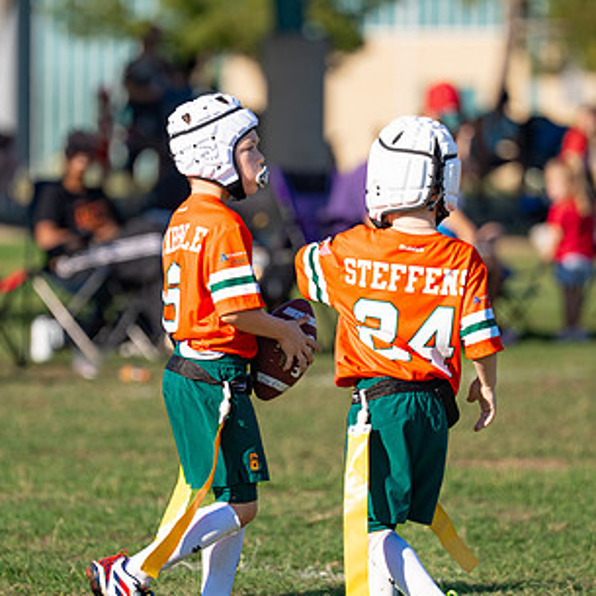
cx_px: 239
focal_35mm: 374
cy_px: 303
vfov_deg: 4.7
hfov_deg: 4.7
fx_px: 7285
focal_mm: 178
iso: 160
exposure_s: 1/2500
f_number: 2.8
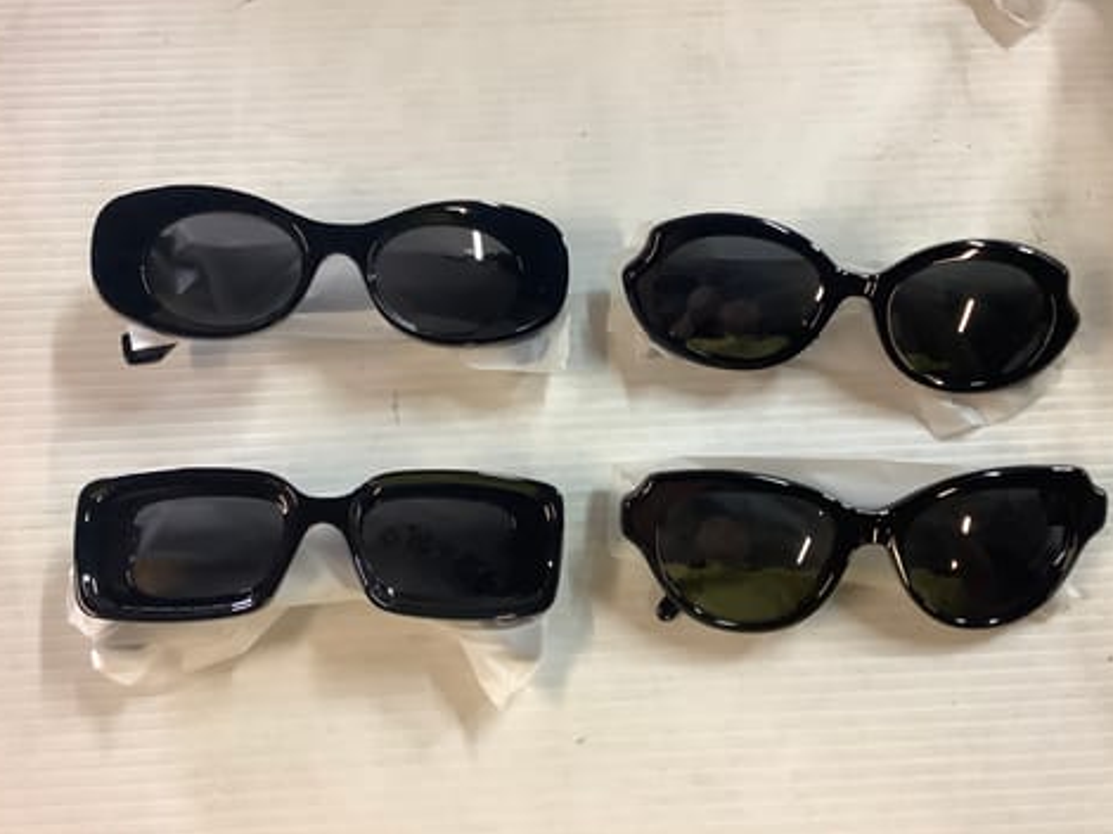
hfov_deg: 55.4
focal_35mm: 33
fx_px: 1060
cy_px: 397
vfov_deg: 42.9
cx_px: 559
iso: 200
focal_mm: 3.3
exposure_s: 1/50
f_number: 2.4
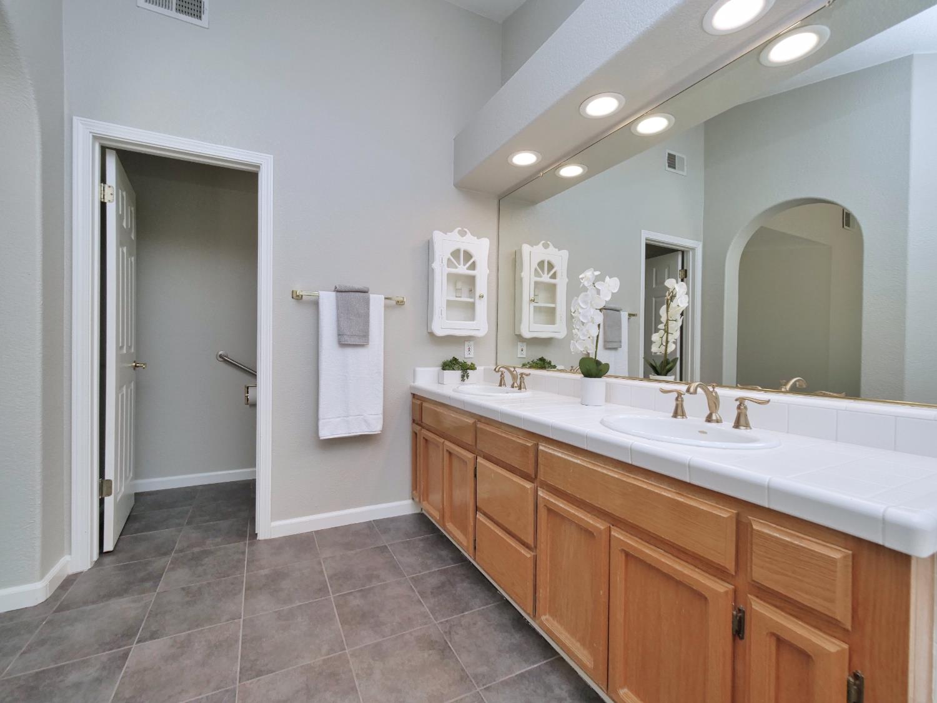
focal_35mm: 14
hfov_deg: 102.1
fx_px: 379
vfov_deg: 85.7
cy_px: 352
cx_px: 468
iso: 800
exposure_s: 1/160
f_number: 6.3
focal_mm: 7
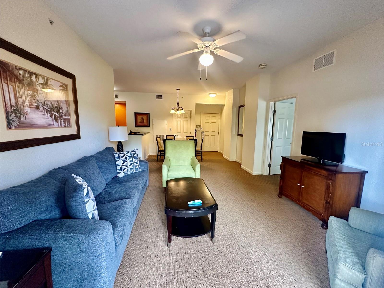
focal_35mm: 14
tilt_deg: -7.6
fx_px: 155
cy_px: 144
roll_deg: -1.0
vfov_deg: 85.7
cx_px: 192
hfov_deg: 102.1
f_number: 2.2
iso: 320
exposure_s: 1/120
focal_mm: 2.22
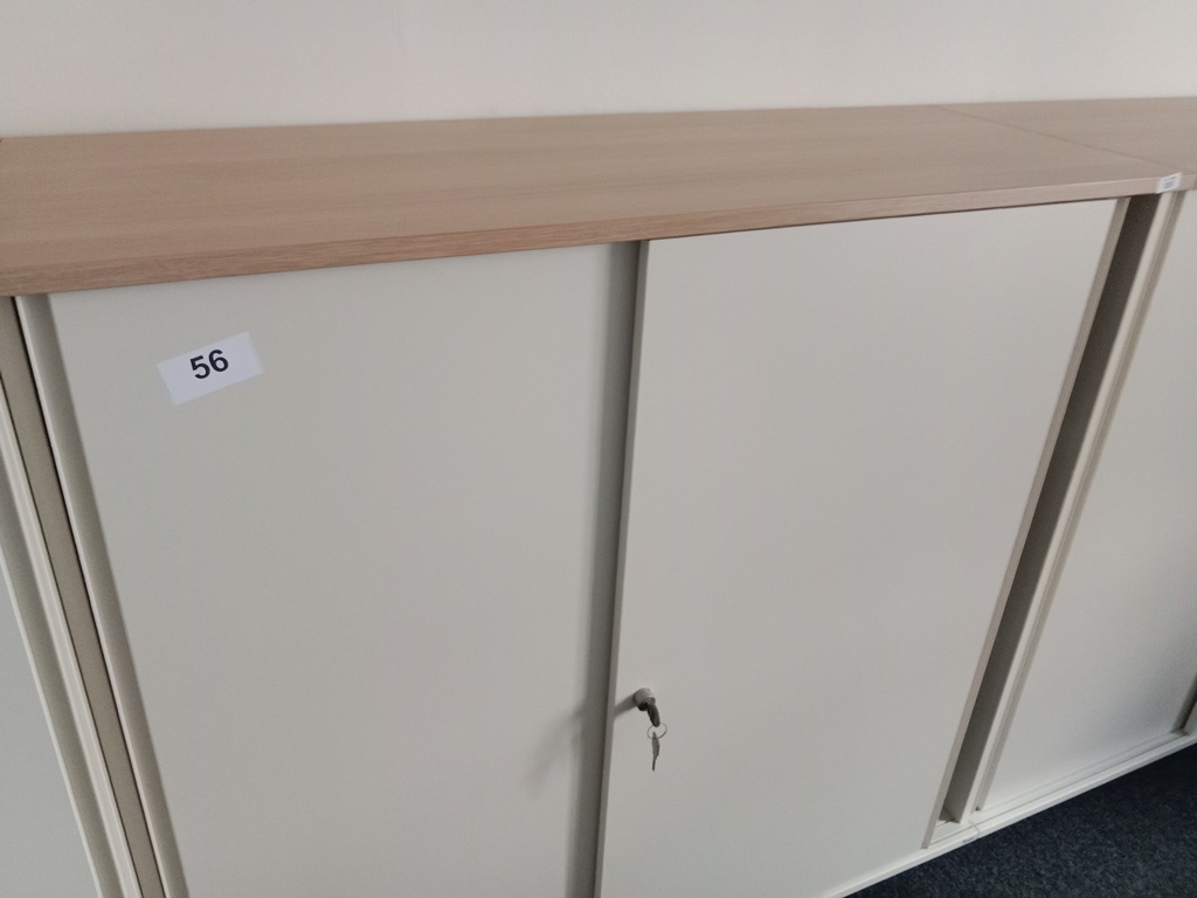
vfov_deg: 51.4
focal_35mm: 27
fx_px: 934
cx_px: 598
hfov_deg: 65.3
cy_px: 449
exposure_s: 1/20
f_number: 2.2
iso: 712
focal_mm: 3.65
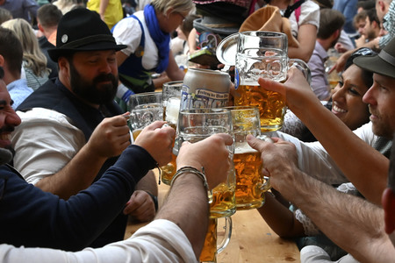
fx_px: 735
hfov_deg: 30.1
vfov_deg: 20.3
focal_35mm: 67
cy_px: 132
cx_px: 198
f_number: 8
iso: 5000
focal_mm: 45
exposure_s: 1/250
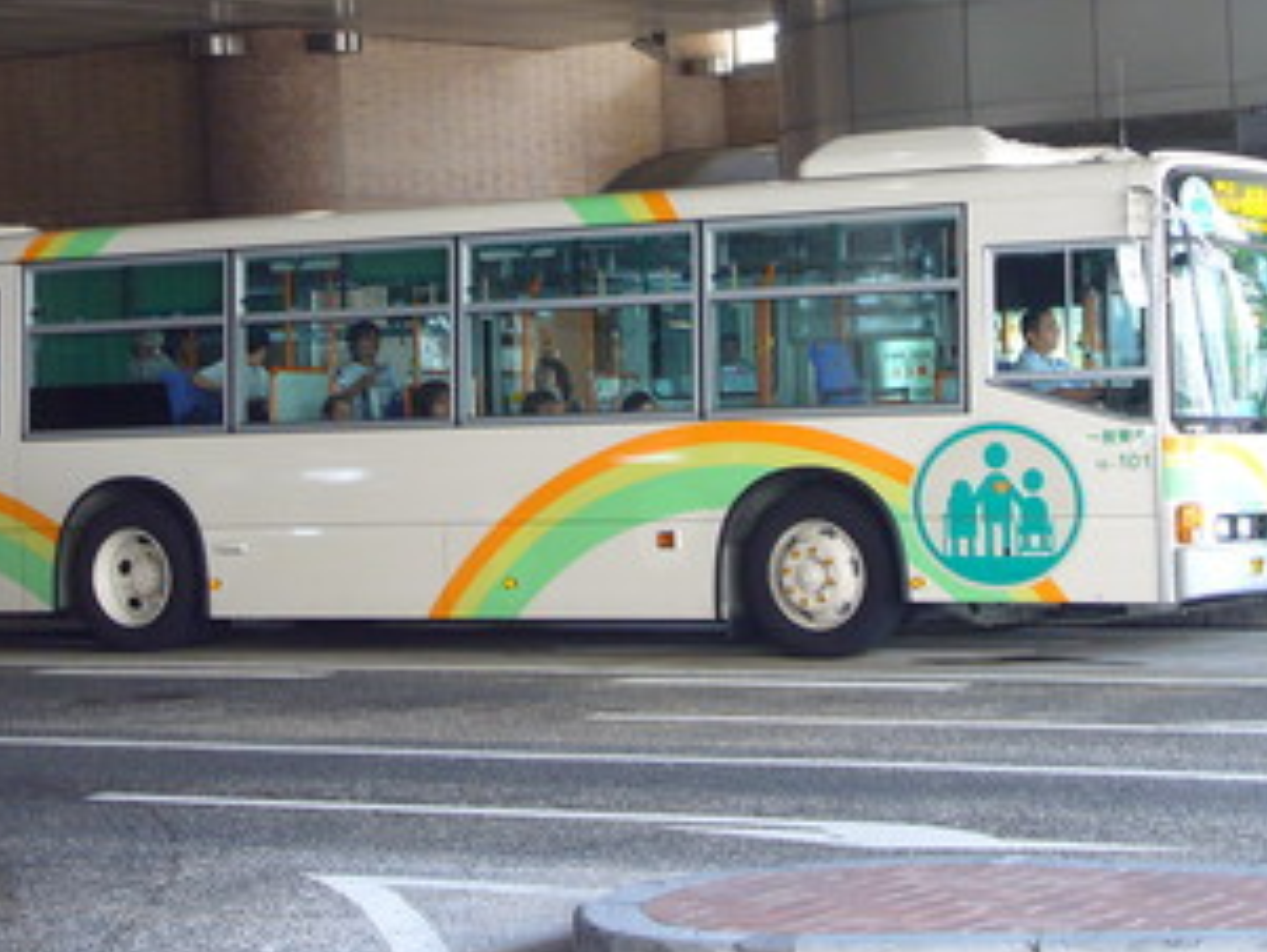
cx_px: 568
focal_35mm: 109
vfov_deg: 13.6
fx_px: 3991
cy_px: 337
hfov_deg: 18.0
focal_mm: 12
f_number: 4.5
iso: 125
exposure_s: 1/15
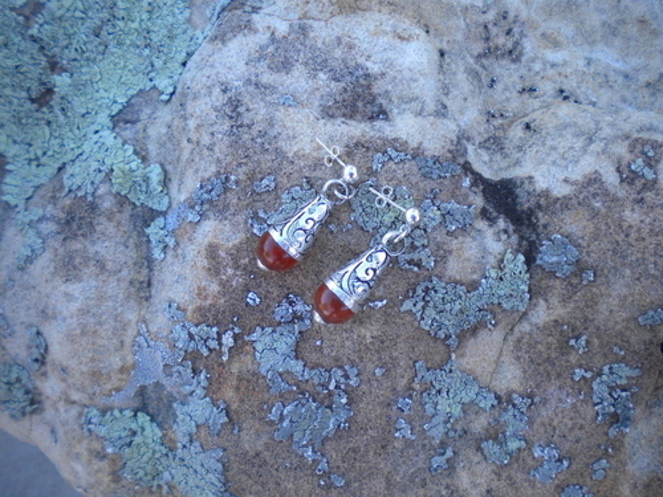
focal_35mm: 35
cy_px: 248
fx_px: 670
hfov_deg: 52.6
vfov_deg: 40.7
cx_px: 332
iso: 80
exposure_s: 1/102
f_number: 3.1
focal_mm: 6.3
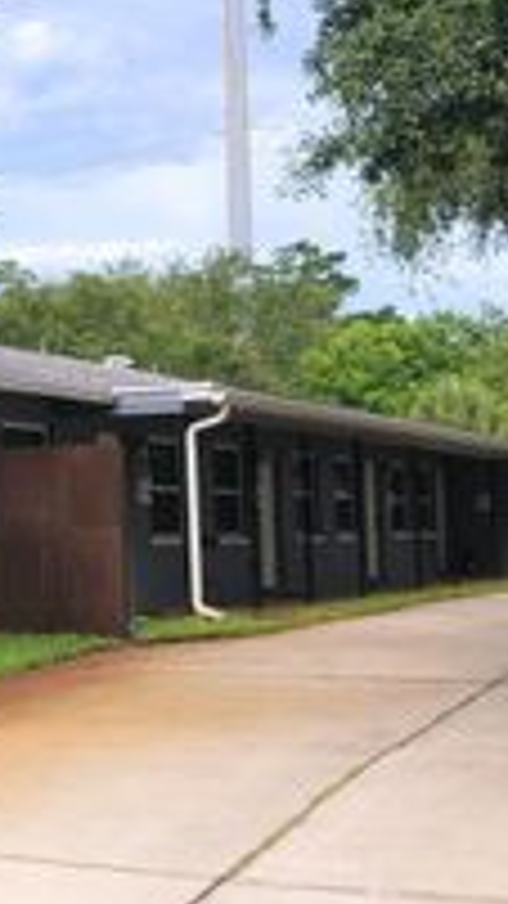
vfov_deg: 27.9
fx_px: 1821
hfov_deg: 15.1
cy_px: 398
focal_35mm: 76
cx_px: -166
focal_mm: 3.99
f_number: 1.8
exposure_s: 1/1215
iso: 20
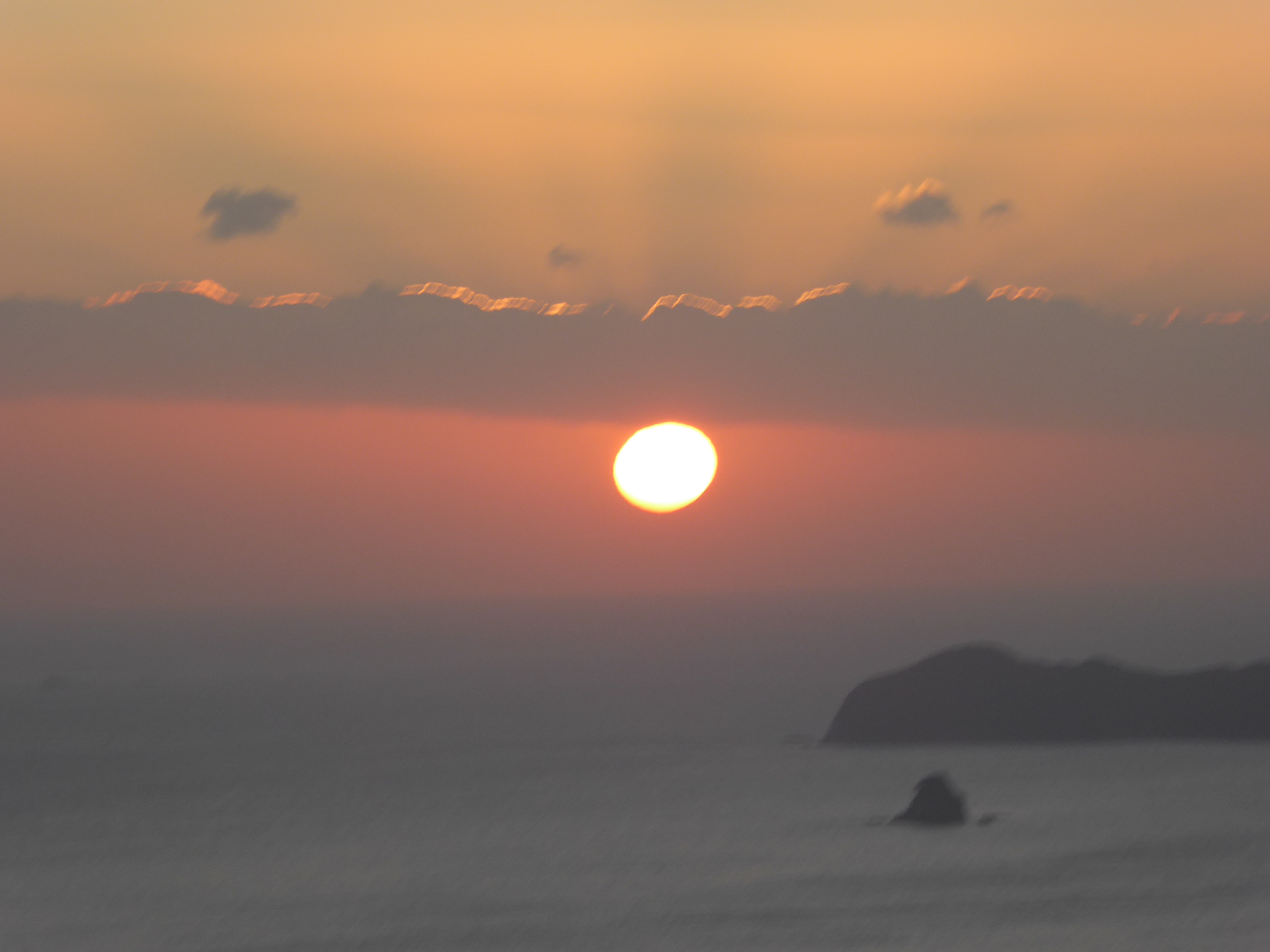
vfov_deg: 4.7
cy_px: 476
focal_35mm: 313
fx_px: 11483
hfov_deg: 6.3
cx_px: 635
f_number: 5.7
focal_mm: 50.5
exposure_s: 1/100
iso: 100
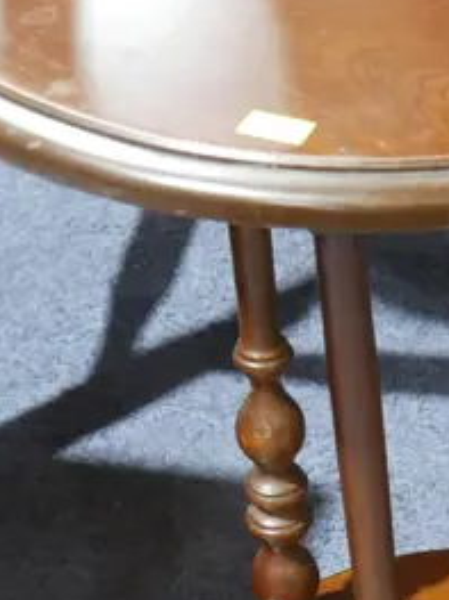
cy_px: 467
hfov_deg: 8.8
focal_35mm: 156
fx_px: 2700
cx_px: 982
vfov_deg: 12.6
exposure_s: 1/60
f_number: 4.5
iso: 2500
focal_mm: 20
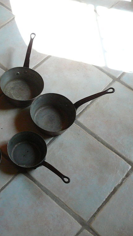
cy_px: 118
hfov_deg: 22.9
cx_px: 14
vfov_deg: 40.6
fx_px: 320
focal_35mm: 51
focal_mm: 5.2
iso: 200
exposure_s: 1/80
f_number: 2.8
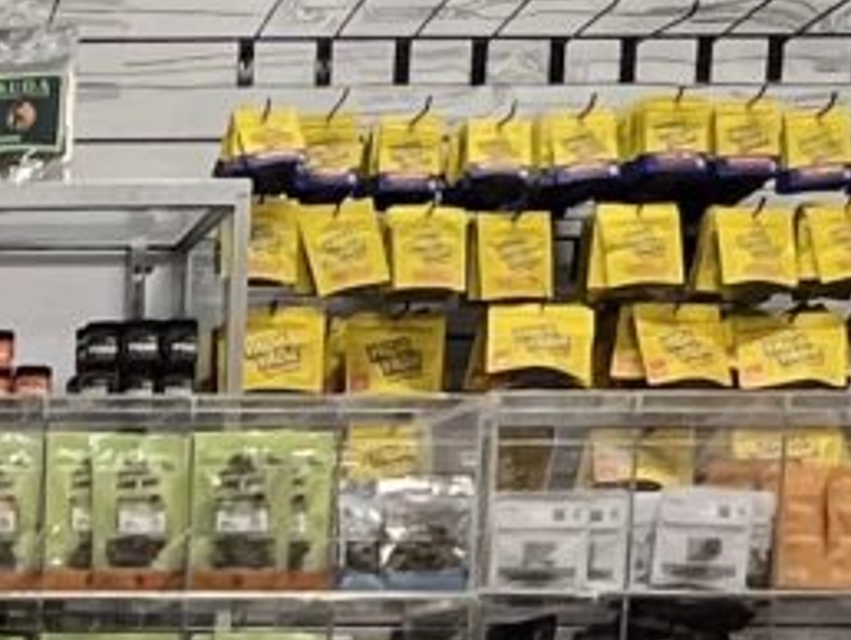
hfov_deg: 17.1
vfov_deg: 12.8
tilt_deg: -10.6
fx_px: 2535
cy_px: 1234
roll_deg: +0.0
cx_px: -439
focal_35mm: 103
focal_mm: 1.57
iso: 200
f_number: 1.8
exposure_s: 1/60
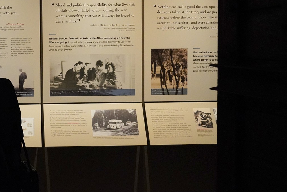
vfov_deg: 24.6
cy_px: 79
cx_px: 39
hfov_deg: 34.6
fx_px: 439
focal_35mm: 55
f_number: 6.3
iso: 8000
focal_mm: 28
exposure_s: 1/100
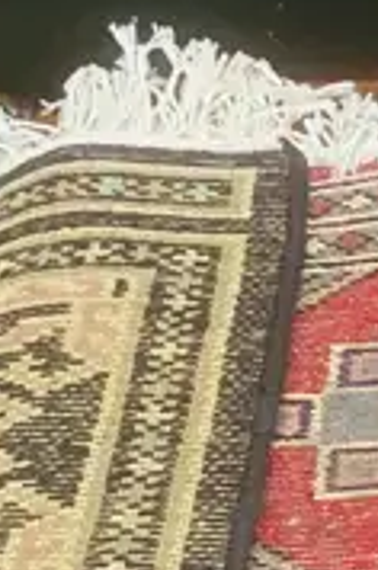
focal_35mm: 168
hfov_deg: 8.1
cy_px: 323
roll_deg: +1.2
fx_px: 2656
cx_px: 445
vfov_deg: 12.3
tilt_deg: -35.5
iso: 250
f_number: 1.8
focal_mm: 3.99
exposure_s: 1/50
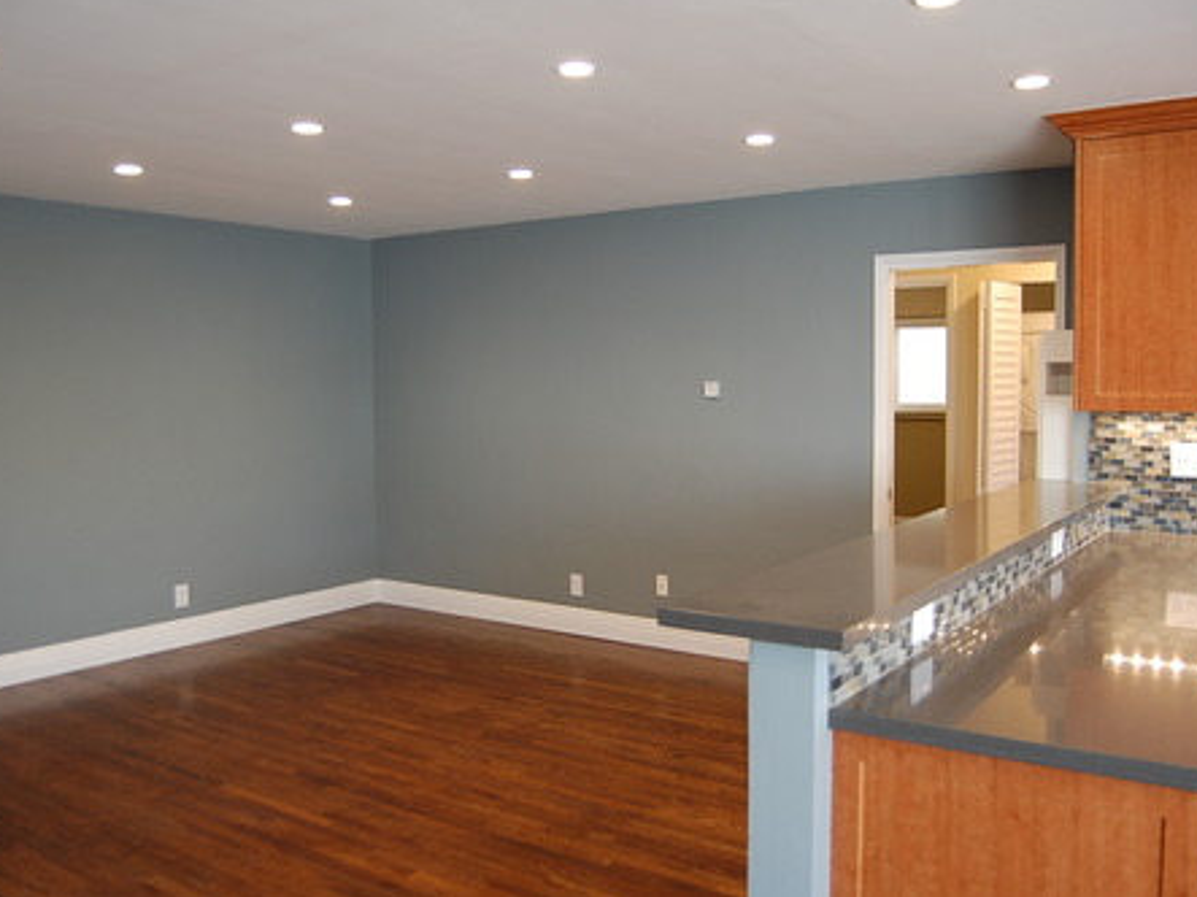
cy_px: 443
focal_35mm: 30
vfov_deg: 46.8
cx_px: 586
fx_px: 1037
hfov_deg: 60.0
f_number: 3.5
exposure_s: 1/40
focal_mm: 18
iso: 400
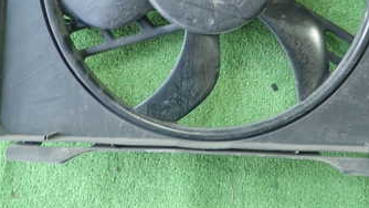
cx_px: 202
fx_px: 480
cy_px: -9
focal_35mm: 49
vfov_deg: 23.2
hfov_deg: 42.0
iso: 200
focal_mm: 4.5
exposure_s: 1/60
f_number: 2
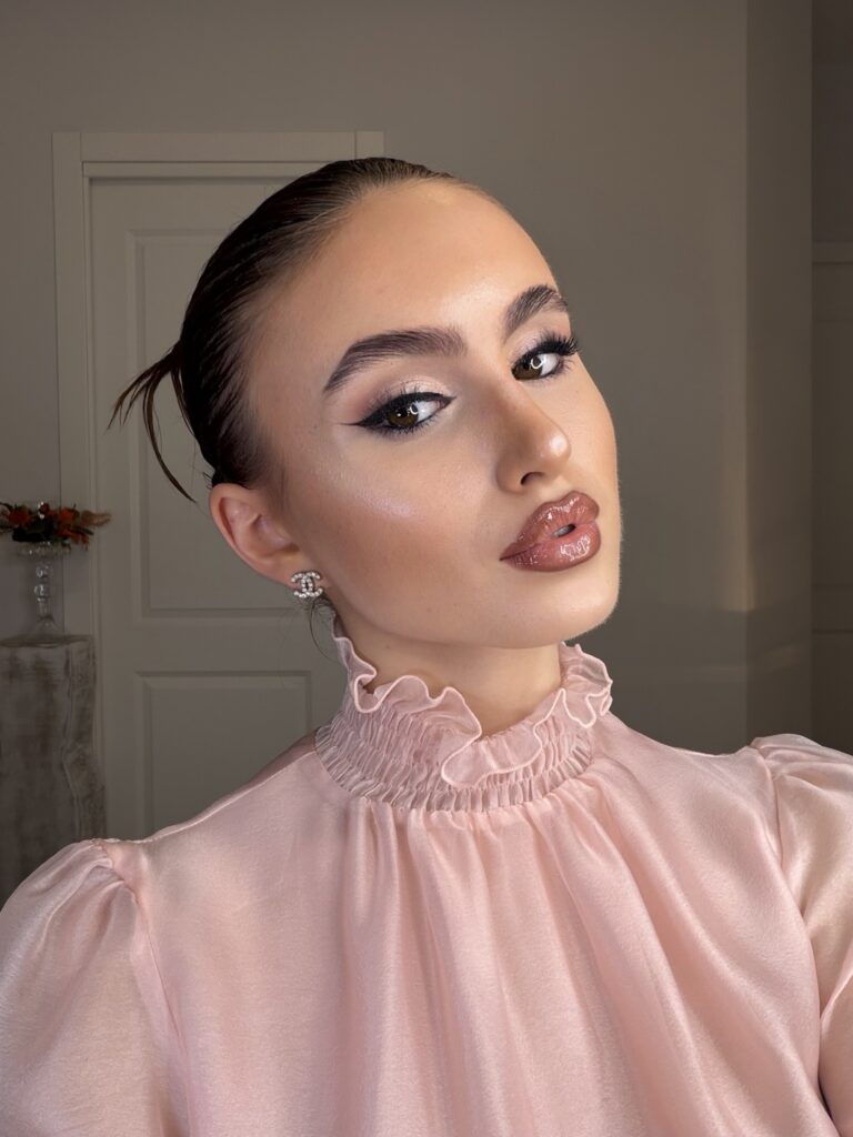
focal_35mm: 30
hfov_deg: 46.8
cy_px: 568
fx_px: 986
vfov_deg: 60.0
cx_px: 426
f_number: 1.9
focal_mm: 2.71
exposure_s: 1/100
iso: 32
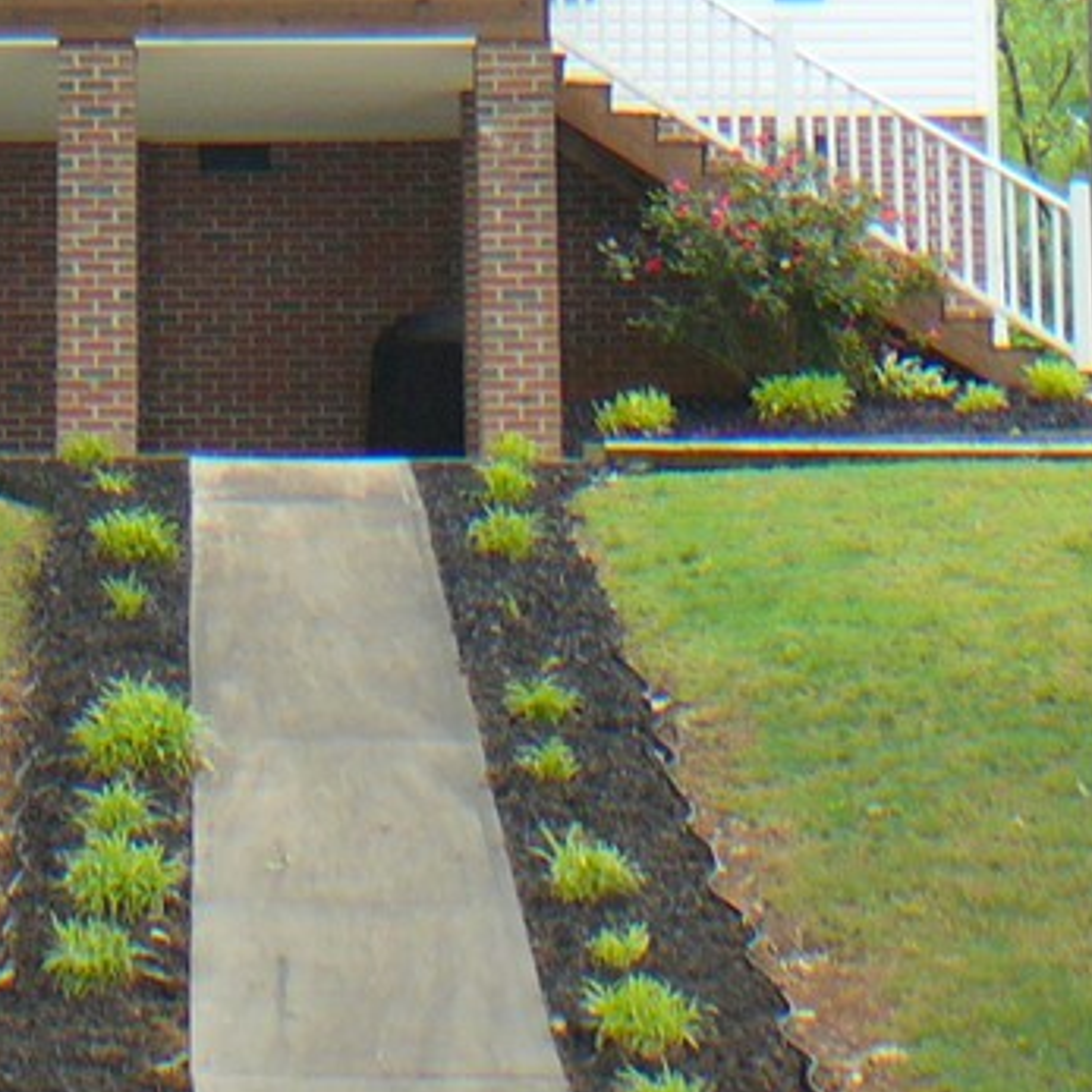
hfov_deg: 11.2
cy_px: 142
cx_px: 13
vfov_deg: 11.3
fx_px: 5496
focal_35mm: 154
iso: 80
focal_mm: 8.7
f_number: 3.5
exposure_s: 1/100
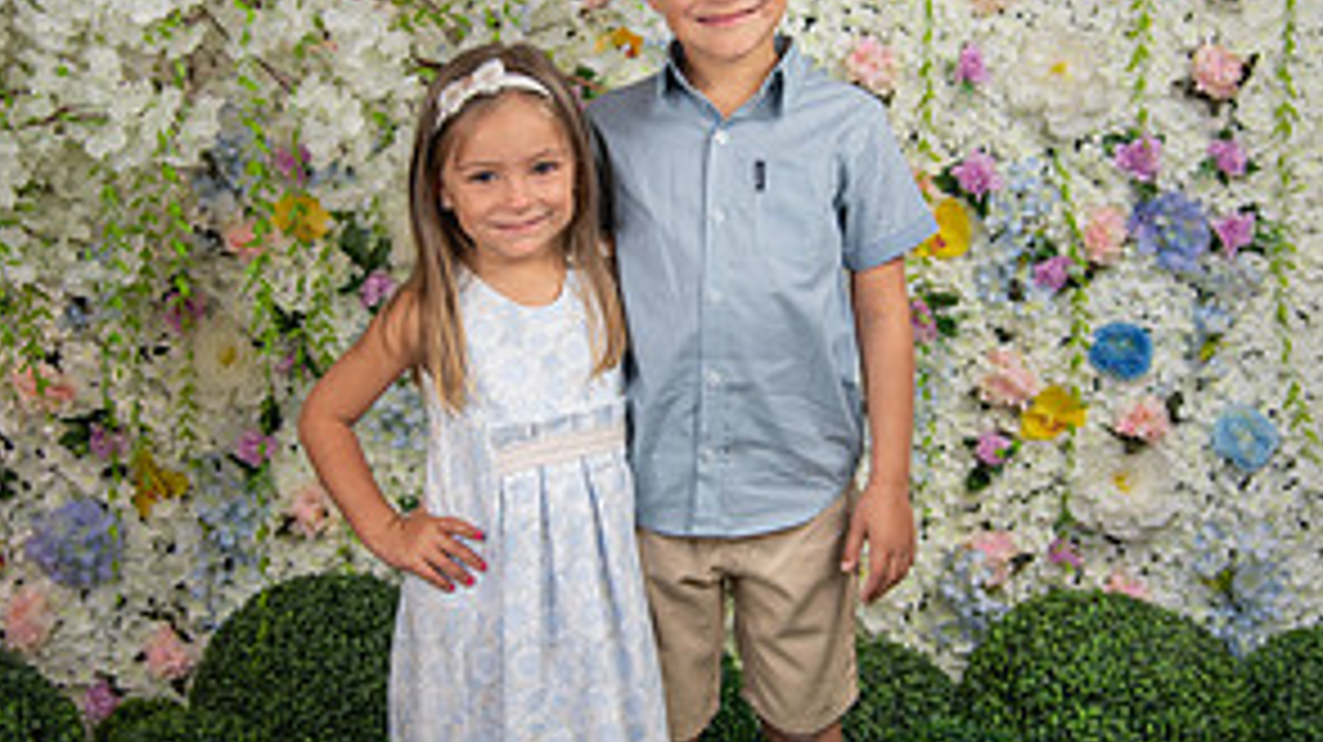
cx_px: 652
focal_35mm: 61
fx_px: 2139
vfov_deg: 19.7
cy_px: 333
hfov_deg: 34.4
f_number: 4
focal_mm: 38
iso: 500
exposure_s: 1/60
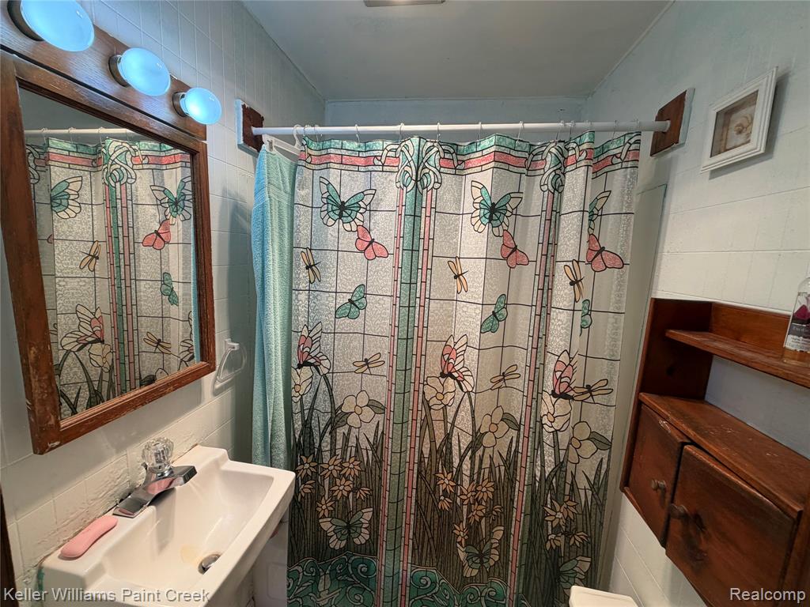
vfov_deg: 85.7
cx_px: 405
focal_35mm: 14
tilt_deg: -8.6
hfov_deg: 102.1
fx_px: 328
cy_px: 304
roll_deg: -2.0
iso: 80
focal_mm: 2.22
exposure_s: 1/120
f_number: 2.2
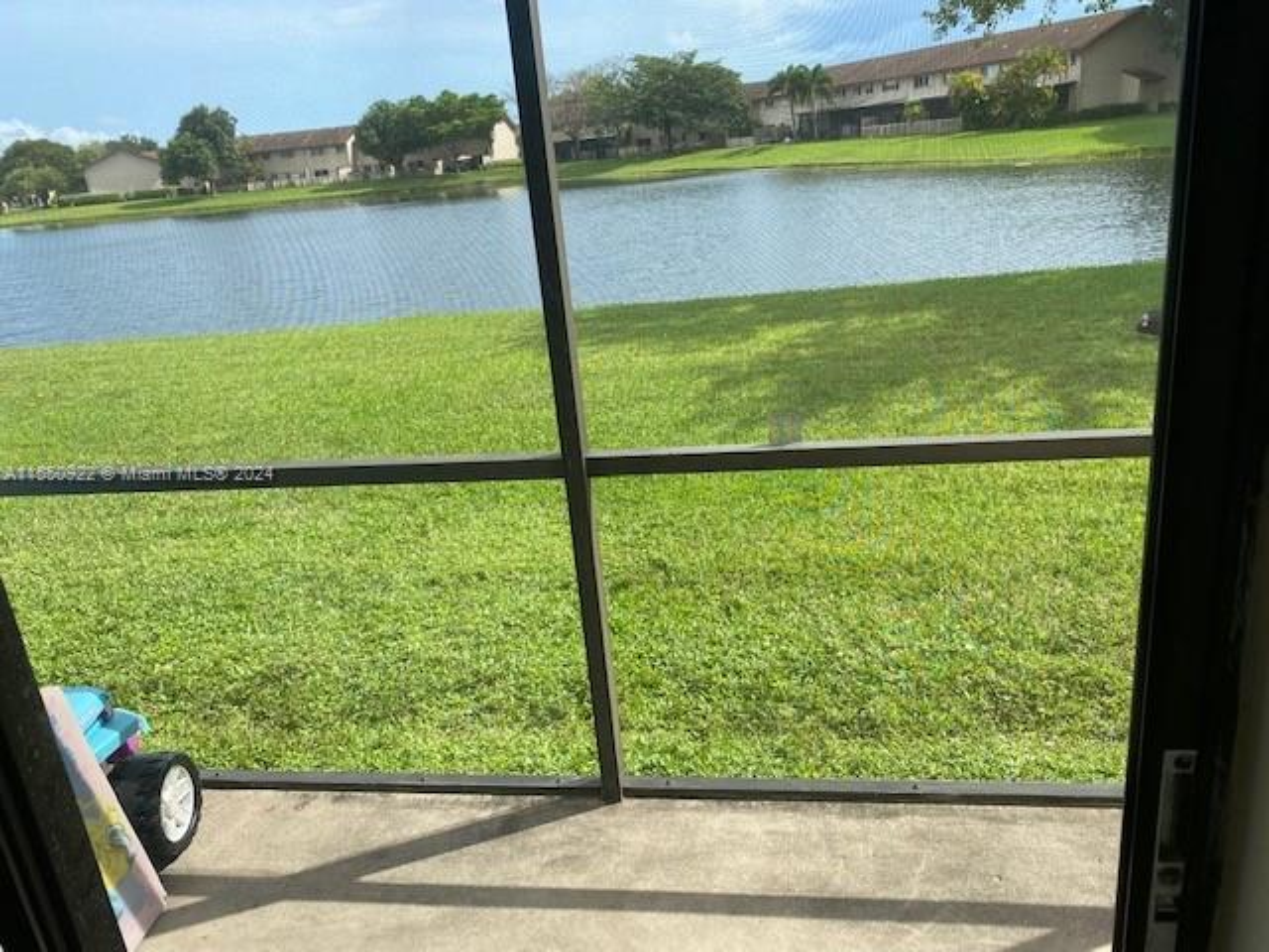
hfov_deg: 67.3
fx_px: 953
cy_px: 476
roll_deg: +6.3
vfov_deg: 53.1
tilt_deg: -21.2
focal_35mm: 26
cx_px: 634
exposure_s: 1/1232
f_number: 1.8
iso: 32
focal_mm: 4.25
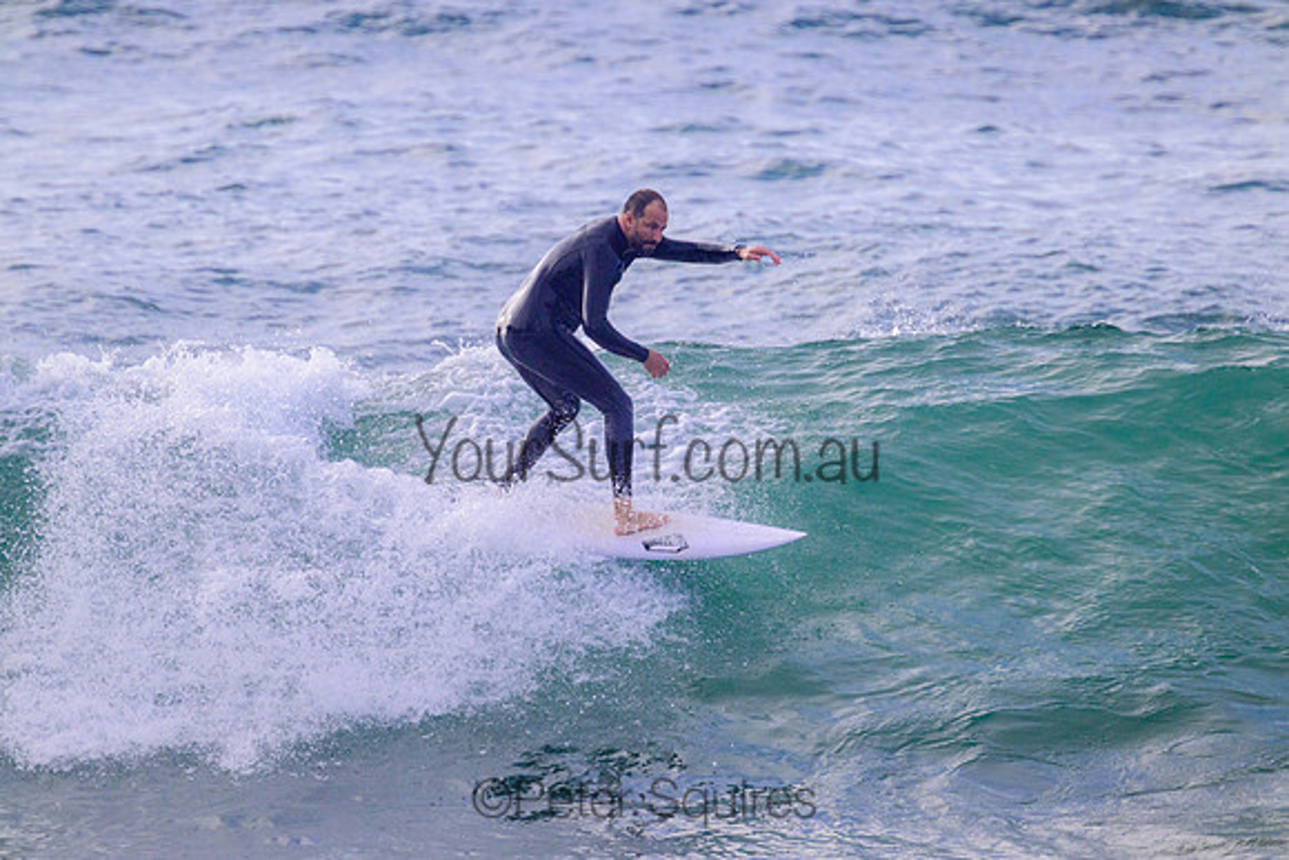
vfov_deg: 1.7
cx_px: 644
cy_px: 430
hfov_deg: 2.6
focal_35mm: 800
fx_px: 28650
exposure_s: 1/2000
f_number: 11
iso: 1100
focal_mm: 800
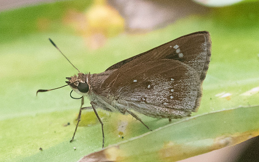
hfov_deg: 1.9
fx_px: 7735
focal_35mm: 1096
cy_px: 25
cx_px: 185
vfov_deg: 1.2
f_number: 4
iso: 1250
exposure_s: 1/500
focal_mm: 150
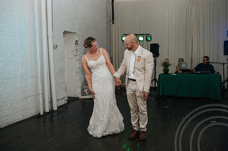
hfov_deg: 53.7
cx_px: 114
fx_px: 225
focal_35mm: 36
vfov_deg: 37.3
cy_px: 76
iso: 1000
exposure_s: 1/200
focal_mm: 35
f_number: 2.8
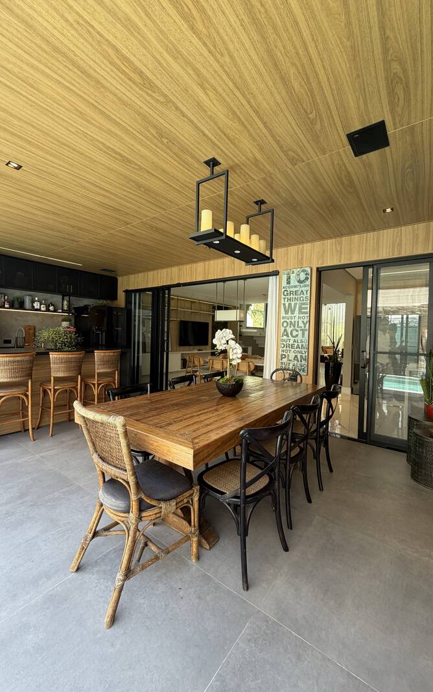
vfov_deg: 101.4
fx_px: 283
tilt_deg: -0.7
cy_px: 344
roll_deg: -0.6
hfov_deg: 74.8
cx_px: 221
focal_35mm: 15
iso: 125
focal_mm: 2.22
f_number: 2.2
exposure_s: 1/120
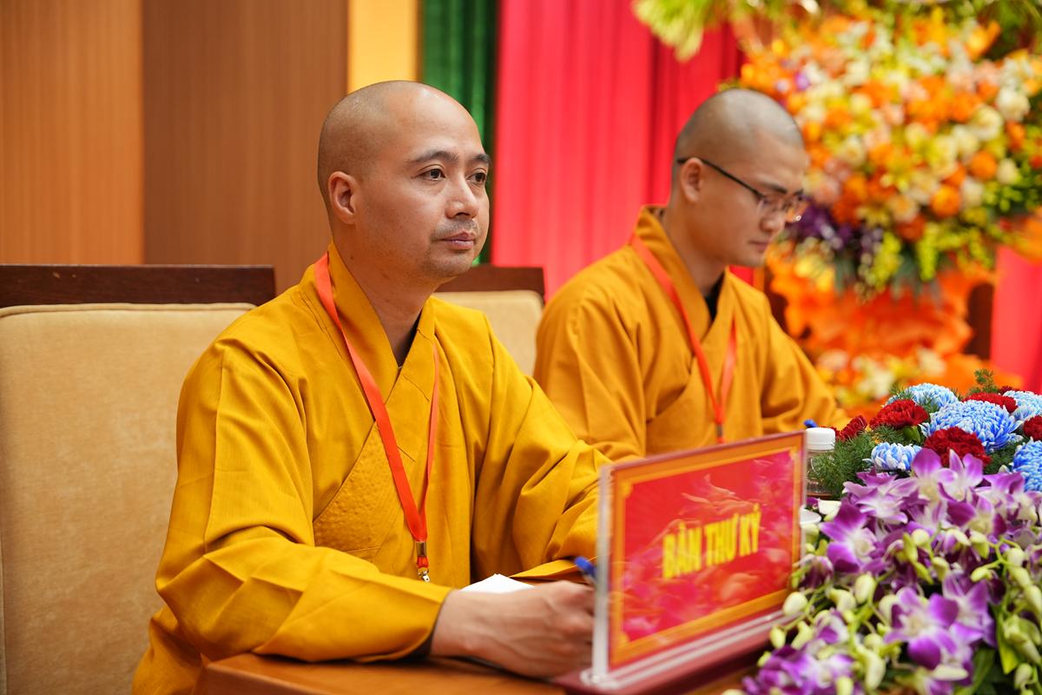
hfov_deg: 38.2
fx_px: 1505
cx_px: 521
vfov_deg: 26.0
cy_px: 348
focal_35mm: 52
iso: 1250
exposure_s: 1/125
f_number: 2.8
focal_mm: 52
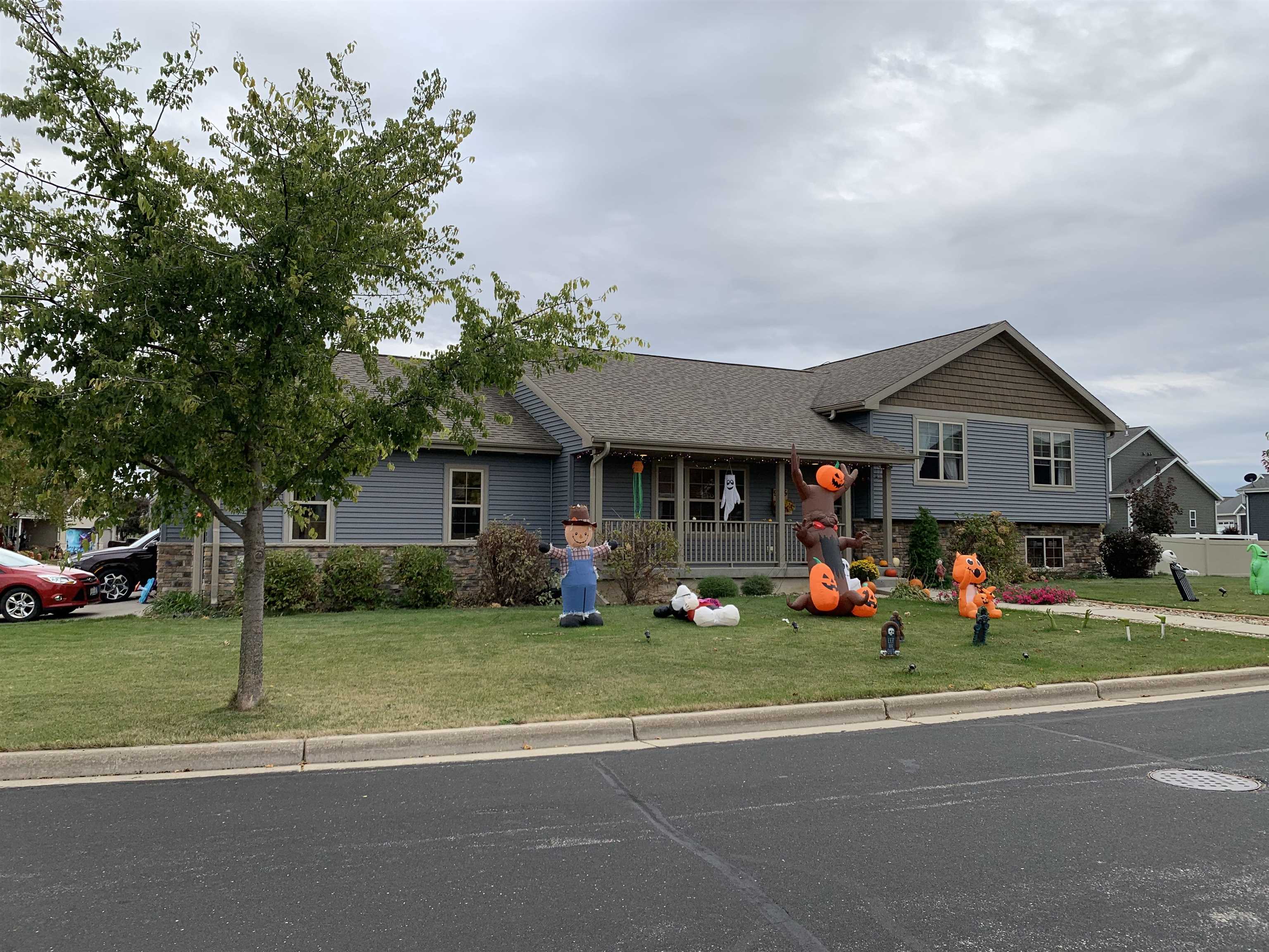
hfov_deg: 67.3
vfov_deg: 53.1
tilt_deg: +3.7
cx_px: 634
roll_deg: -0.2
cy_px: 476
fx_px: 953
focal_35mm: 26
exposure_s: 1/1176
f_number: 1.8
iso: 25
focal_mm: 4.25
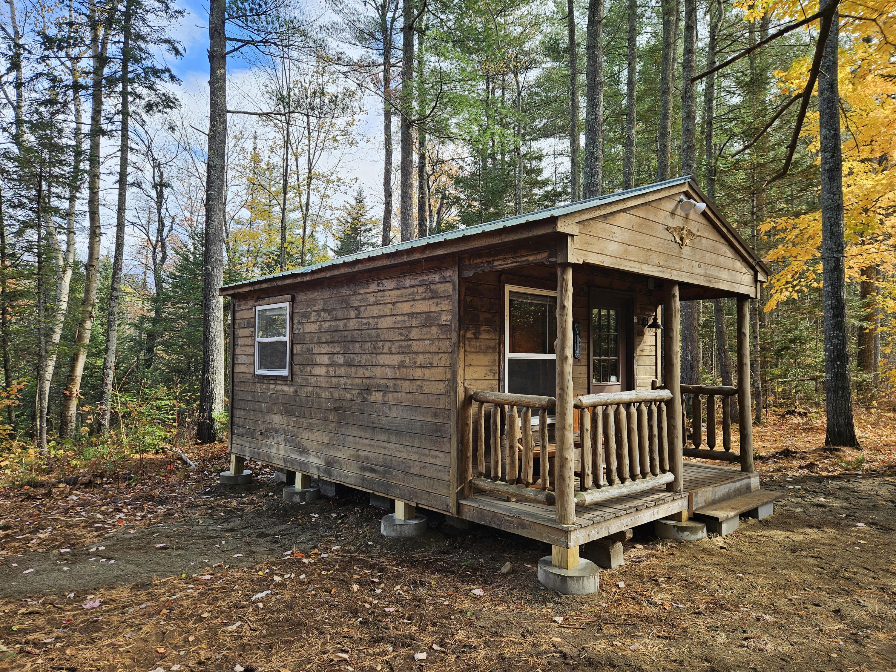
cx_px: 448
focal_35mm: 23
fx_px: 595
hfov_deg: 73.9
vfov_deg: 58.9
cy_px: 336
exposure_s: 1/299
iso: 25
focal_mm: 5.4
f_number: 1.8
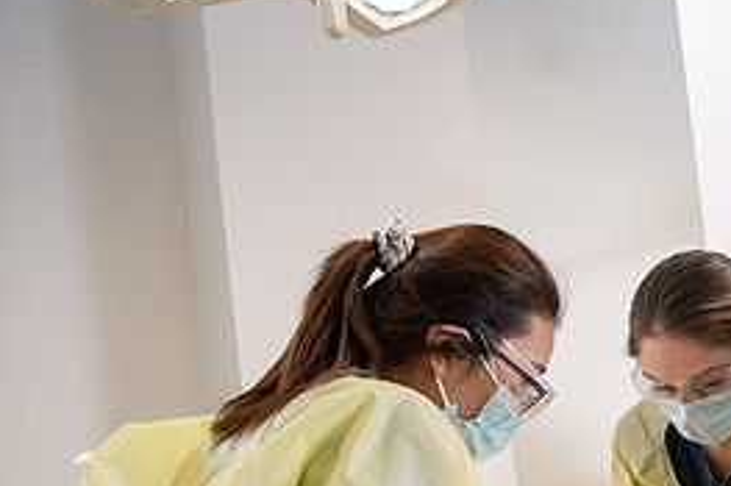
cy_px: 454
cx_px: 737
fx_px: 1075
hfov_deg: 34.1
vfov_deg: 24.6
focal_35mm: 53
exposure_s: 1/200
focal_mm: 24
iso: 500
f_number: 4
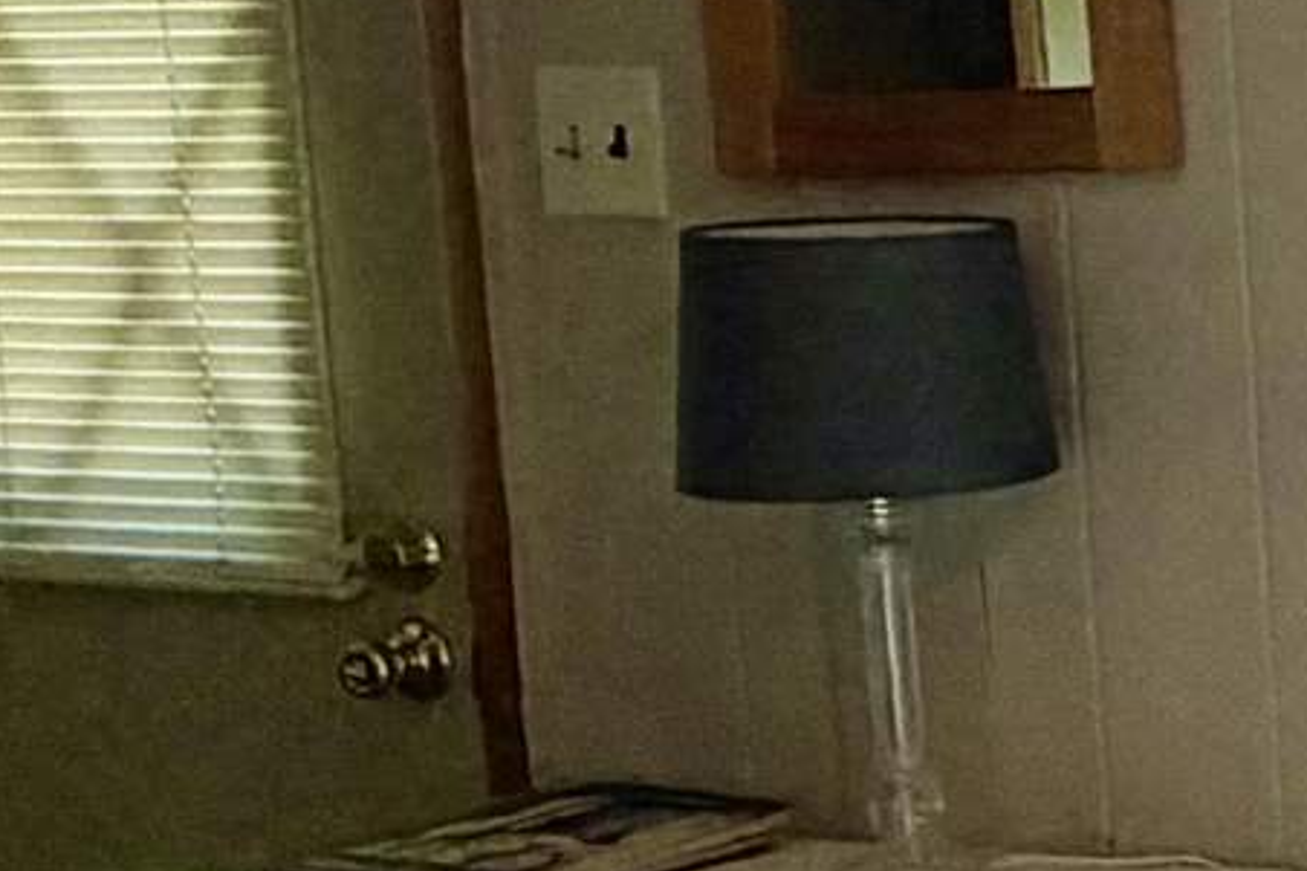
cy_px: 561
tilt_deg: -6.6
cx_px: 2715
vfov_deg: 13.8
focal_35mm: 99
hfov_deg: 15.7
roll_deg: +0.9
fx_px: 3593
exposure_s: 1/120
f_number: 2.2
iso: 80
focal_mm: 2.22
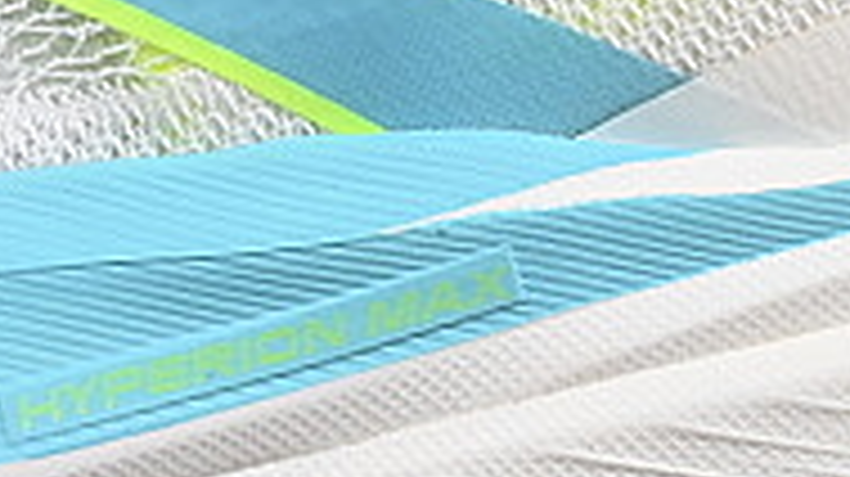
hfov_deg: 4.8
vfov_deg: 2.7
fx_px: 10113
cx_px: 171
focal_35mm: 449
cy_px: -238
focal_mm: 50
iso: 160
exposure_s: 1/80
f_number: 8
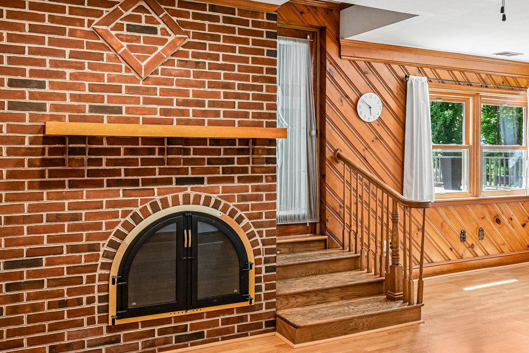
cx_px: 302
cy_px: 151
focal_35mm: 34
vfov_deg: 38.8
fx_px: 499
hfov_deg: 55.6
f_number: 8
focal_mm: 16
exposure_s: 1/20
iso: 800
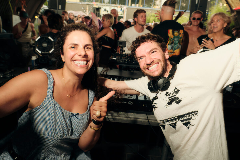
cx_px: 120
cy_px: 80
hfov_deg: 73.7
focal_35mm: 24
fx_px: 160
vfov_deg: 53.1
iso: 640
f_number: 5.6
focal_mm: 16
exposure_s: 1/125
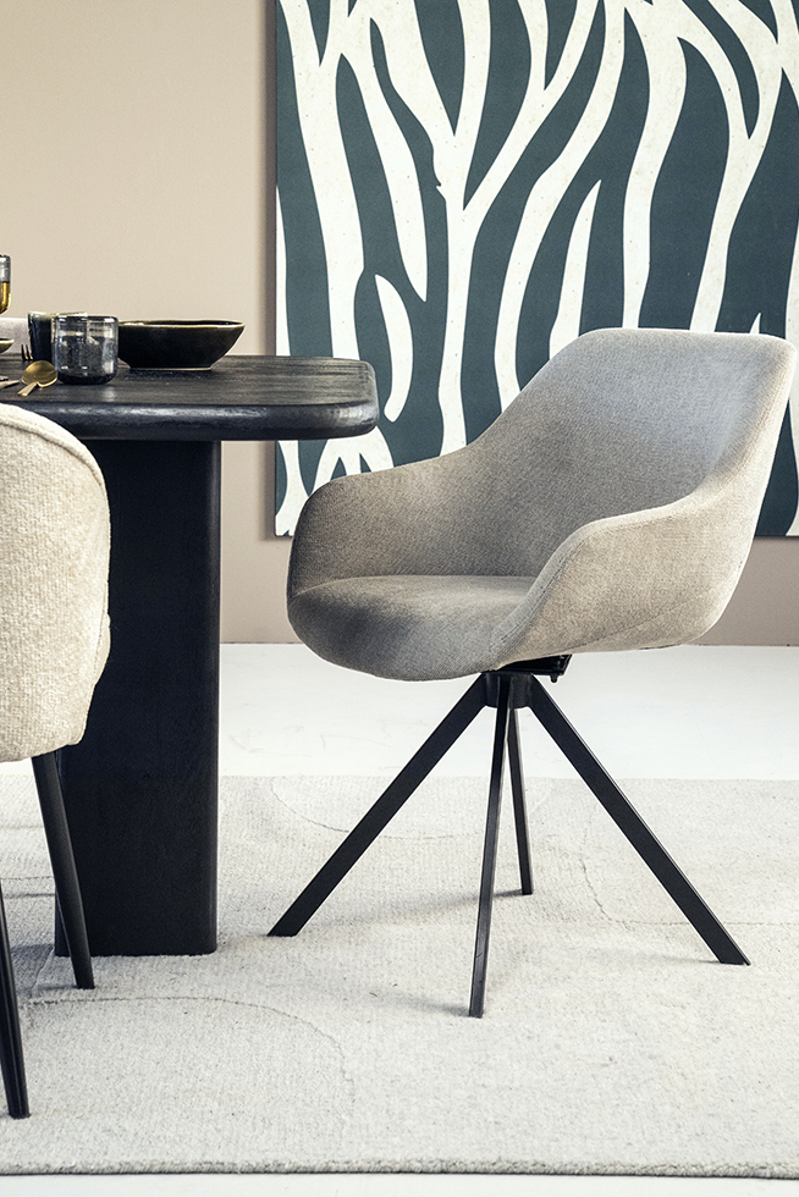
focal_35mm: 82
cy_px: 528
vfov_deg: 24.7
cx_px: 359
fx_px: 2728
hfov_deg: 16.7
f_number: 7.1
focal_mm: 67
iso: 2500
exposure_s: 1/100
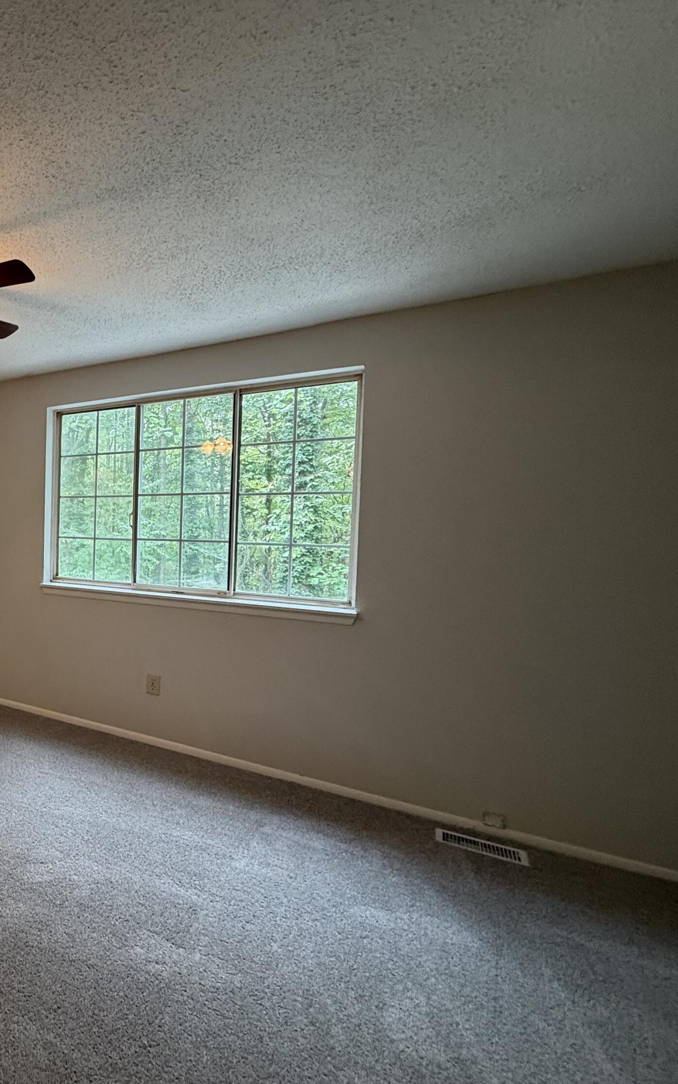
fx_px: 591
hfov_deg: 47.0
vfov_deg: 85.1
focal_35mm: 20
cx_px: -34
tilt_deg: -3.7
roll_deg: -0.6
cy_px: 547
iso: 250
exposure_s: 1/60
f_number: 2.2
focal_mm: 2.22
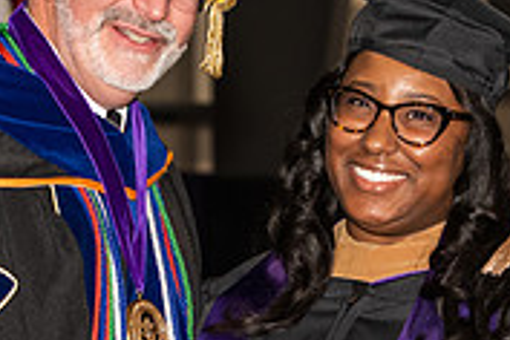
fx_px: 3711
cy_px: 301
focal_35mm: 262
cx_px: 225
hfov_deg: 7.9
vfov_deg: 5.2
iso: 1000
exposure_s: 1/200
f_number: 5.6
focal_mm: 80
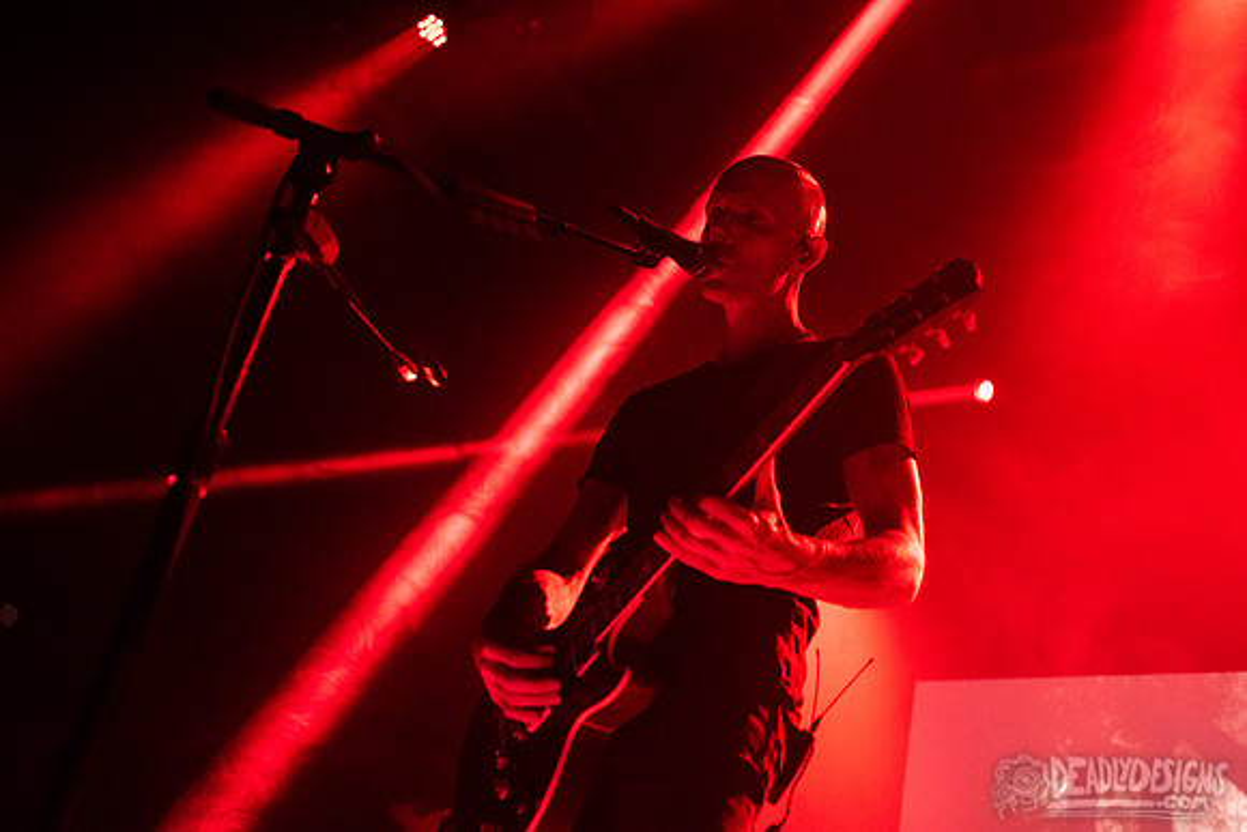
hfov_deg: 39.9
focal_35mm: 49
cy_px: 364
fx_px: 1715
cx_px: 701
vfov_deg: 27.3
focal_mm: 44
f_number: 3.2
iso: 3200
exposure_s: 1/100
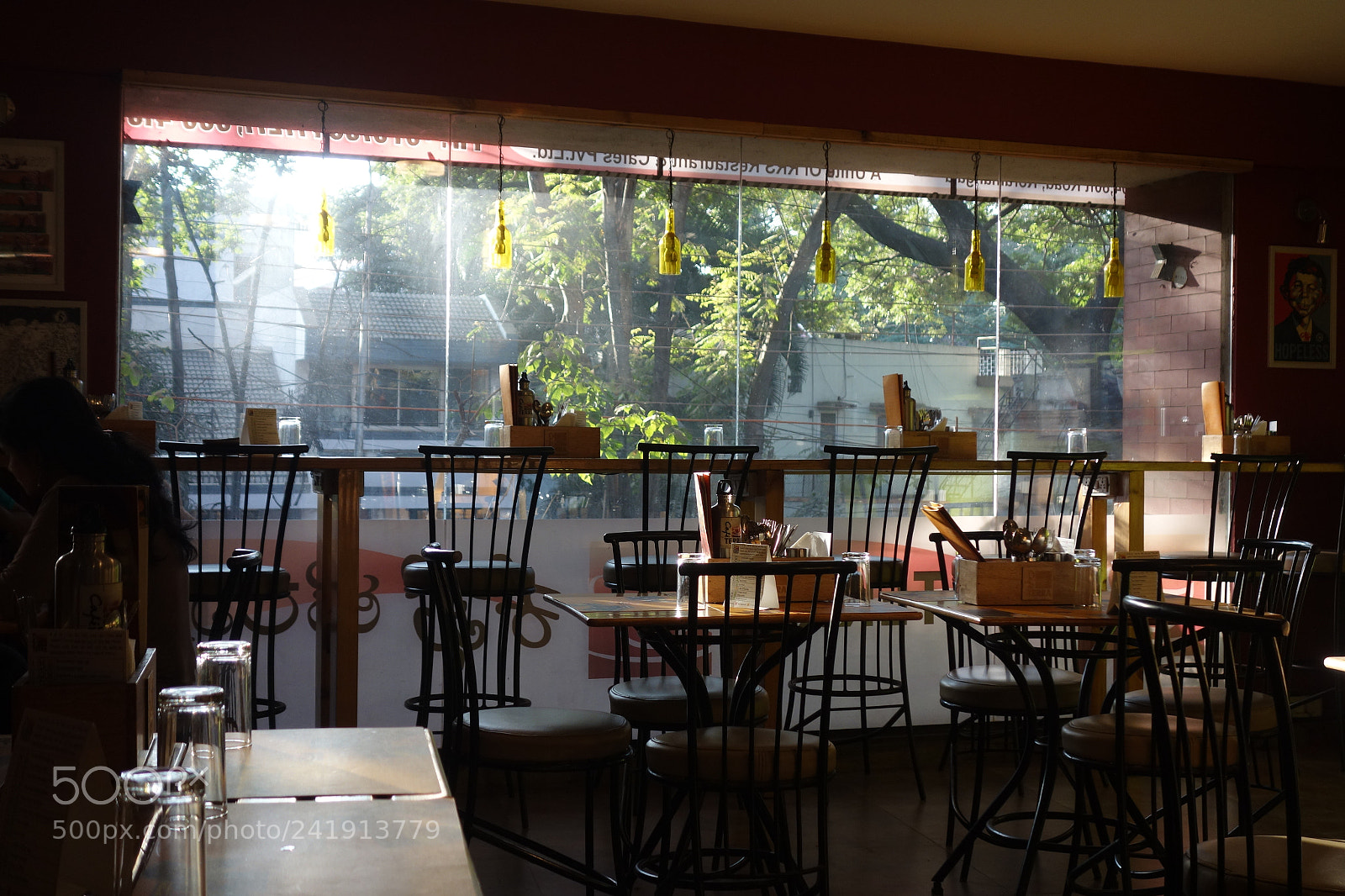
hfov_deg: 41.1
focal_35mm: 48
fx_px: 1793
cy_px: 448
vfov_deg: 28.1
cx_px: 672
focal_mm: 17.8
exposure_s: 1/100
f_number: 3.2
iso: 200
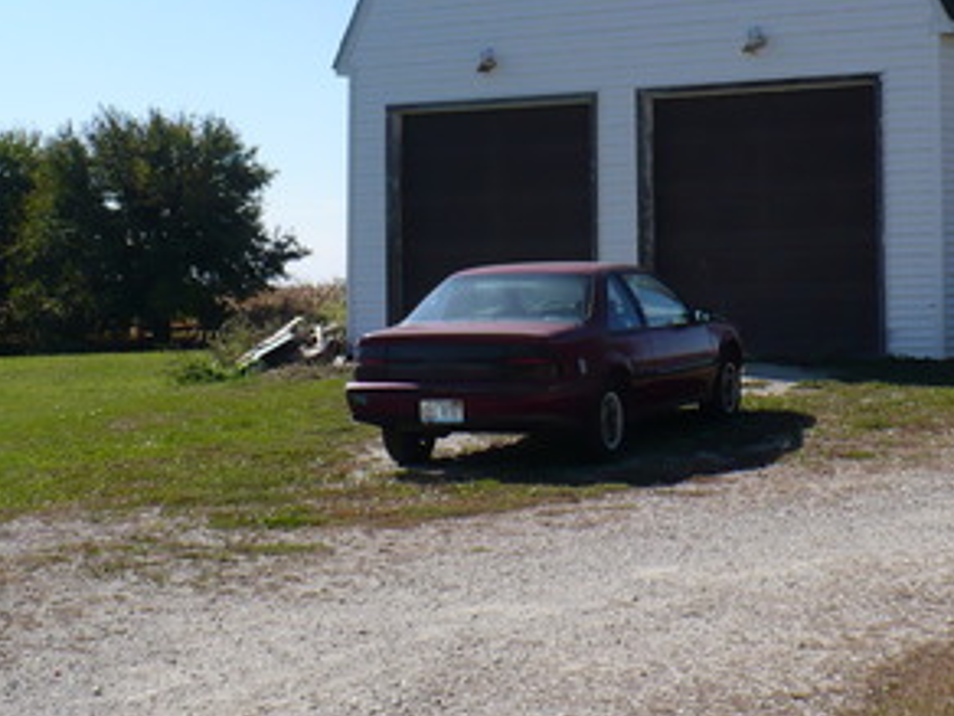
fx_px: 2232
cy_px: 118
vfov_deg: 18.0
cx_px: 680
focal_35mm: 81
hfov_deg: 23.9
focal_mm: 6.1
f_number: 8
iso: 100
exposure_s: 1/250
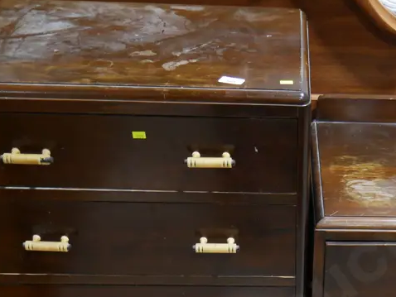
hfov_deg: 31.0
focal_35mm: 60
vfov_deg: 23.6
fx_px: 687
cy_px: 283
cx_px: 339
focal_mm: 14
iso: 640
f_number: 3.5
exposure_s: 1/60
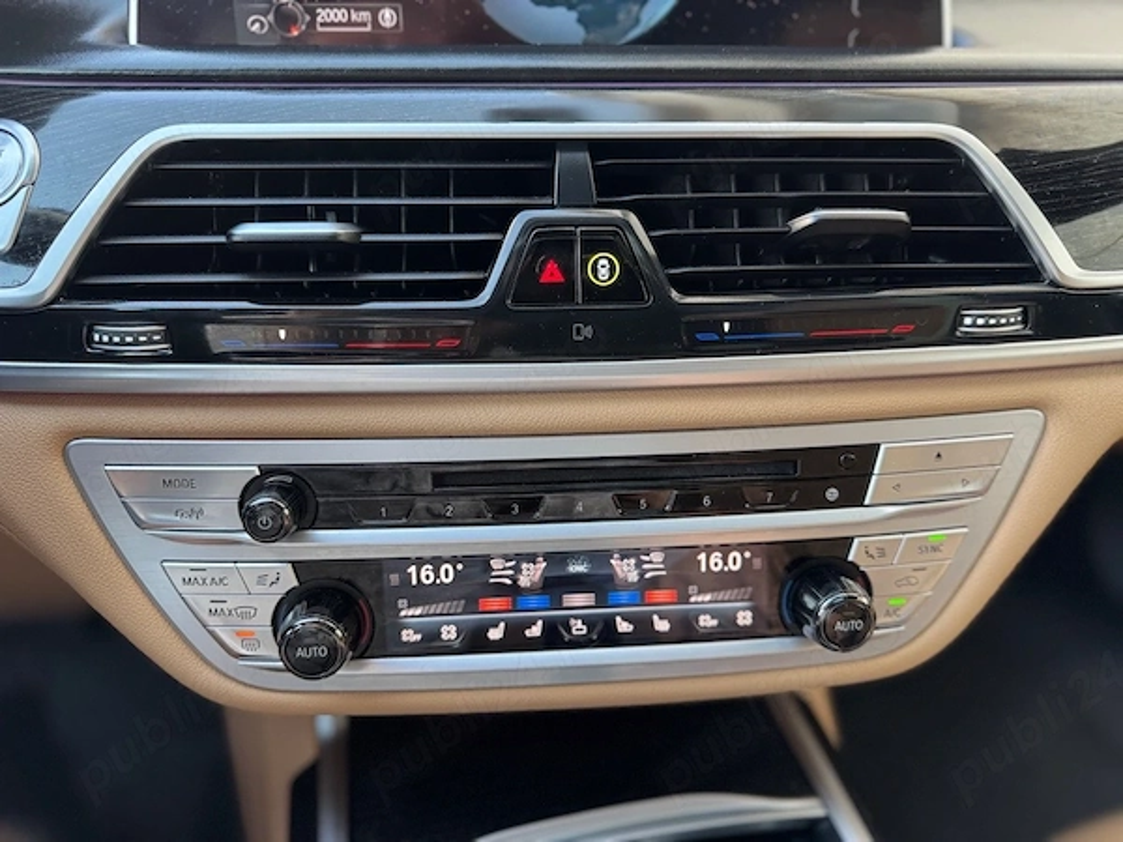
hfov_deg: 71.6
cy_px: 421
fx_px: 779
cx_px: 562
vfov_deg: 56.8
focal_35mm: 24
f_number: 1.78
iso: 200
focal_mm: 6.76
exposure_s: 1/100
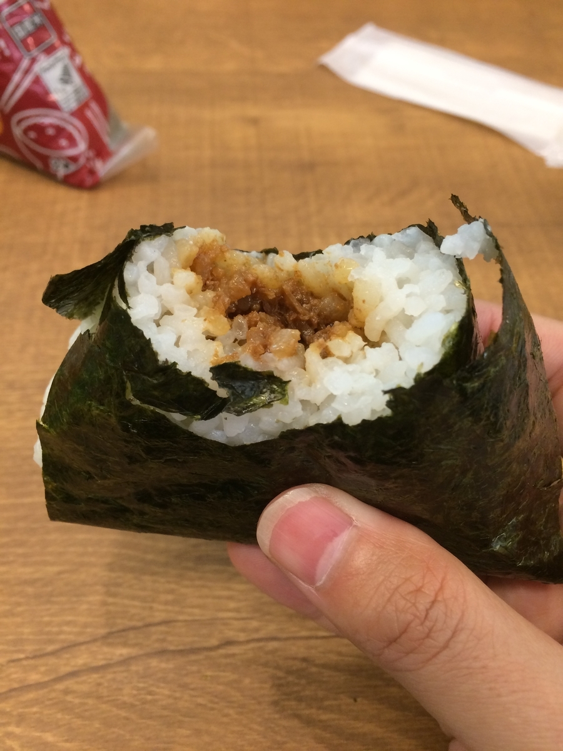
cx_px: 282
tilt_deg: -52.1
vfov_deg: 61.7
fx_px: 629
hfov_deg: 48.2
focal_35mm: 29
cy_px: 376
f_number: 2.2
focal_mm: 4.15
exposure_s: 1/30
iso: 50
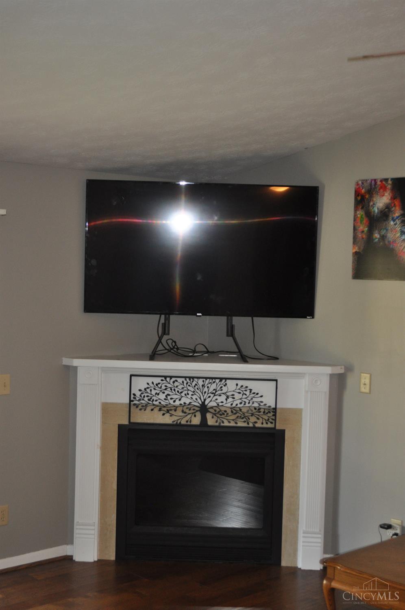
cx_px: 202
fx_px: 913
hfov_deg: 25.0
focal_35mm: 54
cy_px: 305
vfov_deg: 36.9
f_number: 5
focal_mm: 36
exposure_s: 1/60
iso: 800
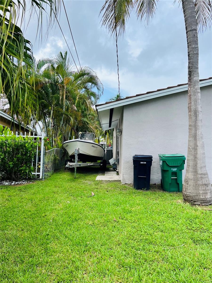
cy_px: 142
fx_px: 212
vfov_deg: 67.3
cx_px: 106
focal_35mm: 26
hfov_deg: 53.1
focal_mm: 5.7
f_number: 1.5
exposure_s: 1/1934
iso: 50
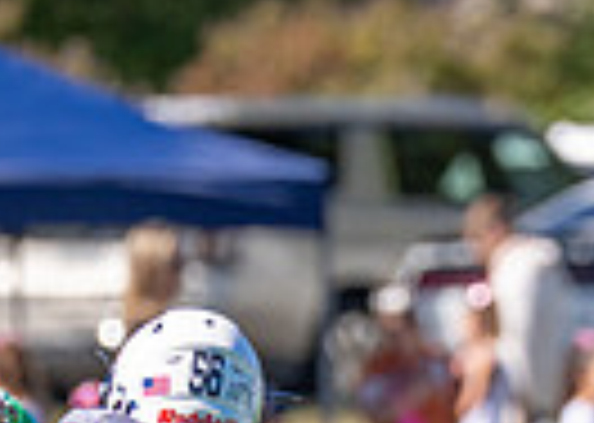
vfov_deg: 1.2
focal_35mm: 1165
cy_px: 514
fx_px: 19634
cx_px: 692
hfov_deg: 1.7
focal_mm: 200
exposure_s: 1/3200
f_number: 2.8
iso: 160
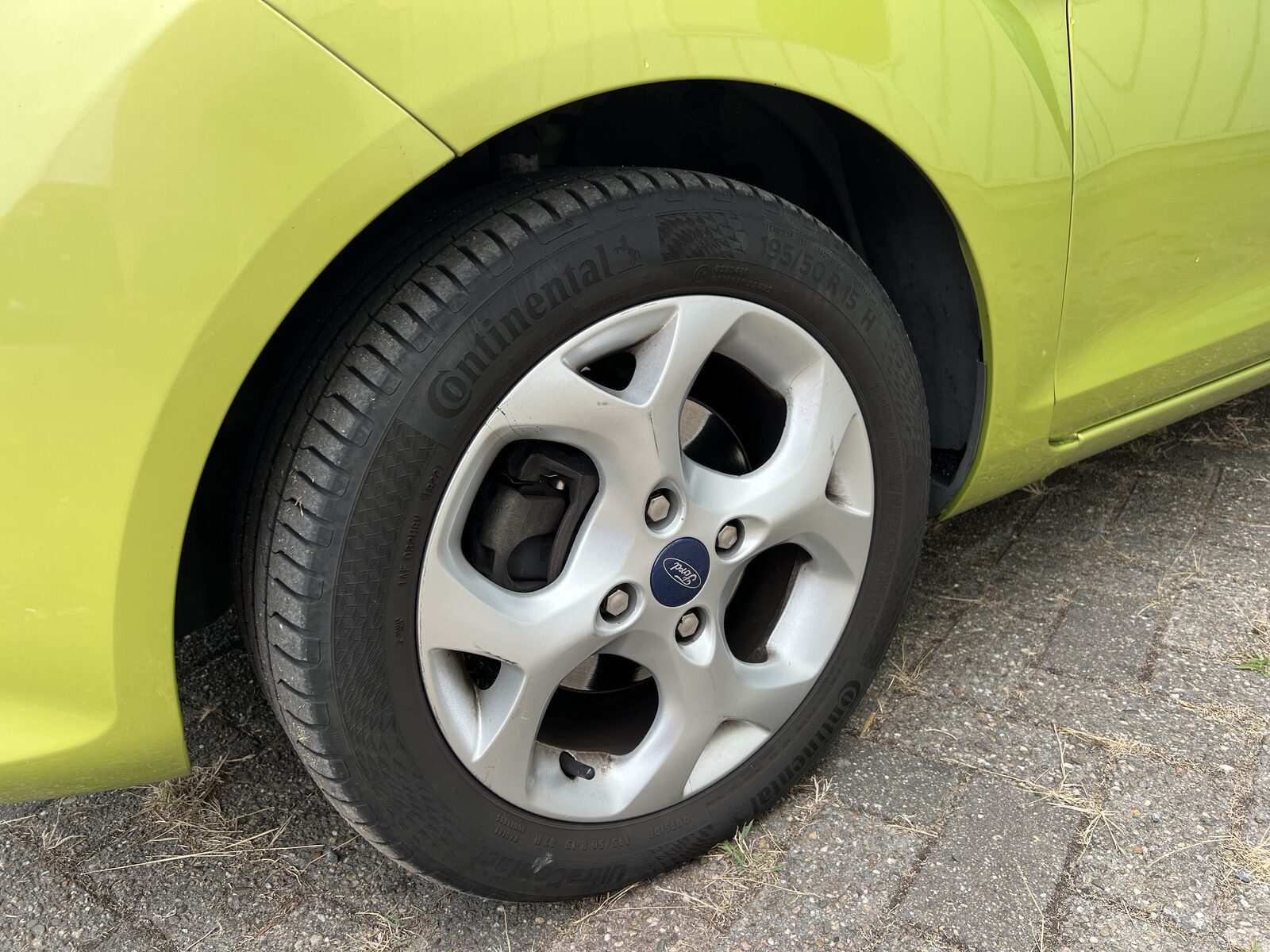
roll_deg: +3.0
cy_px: 476
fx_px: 954
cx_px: 635
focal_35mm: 26
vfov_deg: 53.1
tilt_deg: -21.2
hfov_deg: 67.3
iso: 50
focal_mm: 5.7
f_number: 1.5
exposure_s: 1/471
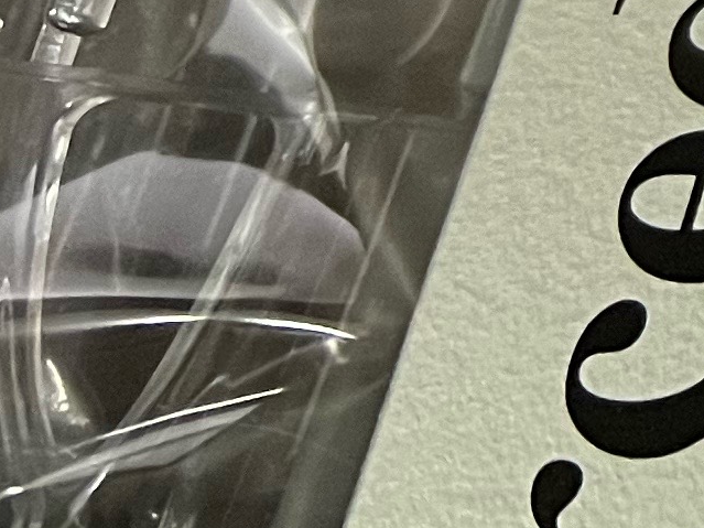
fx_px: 3335
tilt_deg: -57.6
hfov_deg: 9.2
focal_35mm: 164
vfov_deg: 8.2
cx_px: 2218
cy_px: -847
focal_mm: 5.7
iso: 400
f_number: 1.5
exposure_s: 1/33
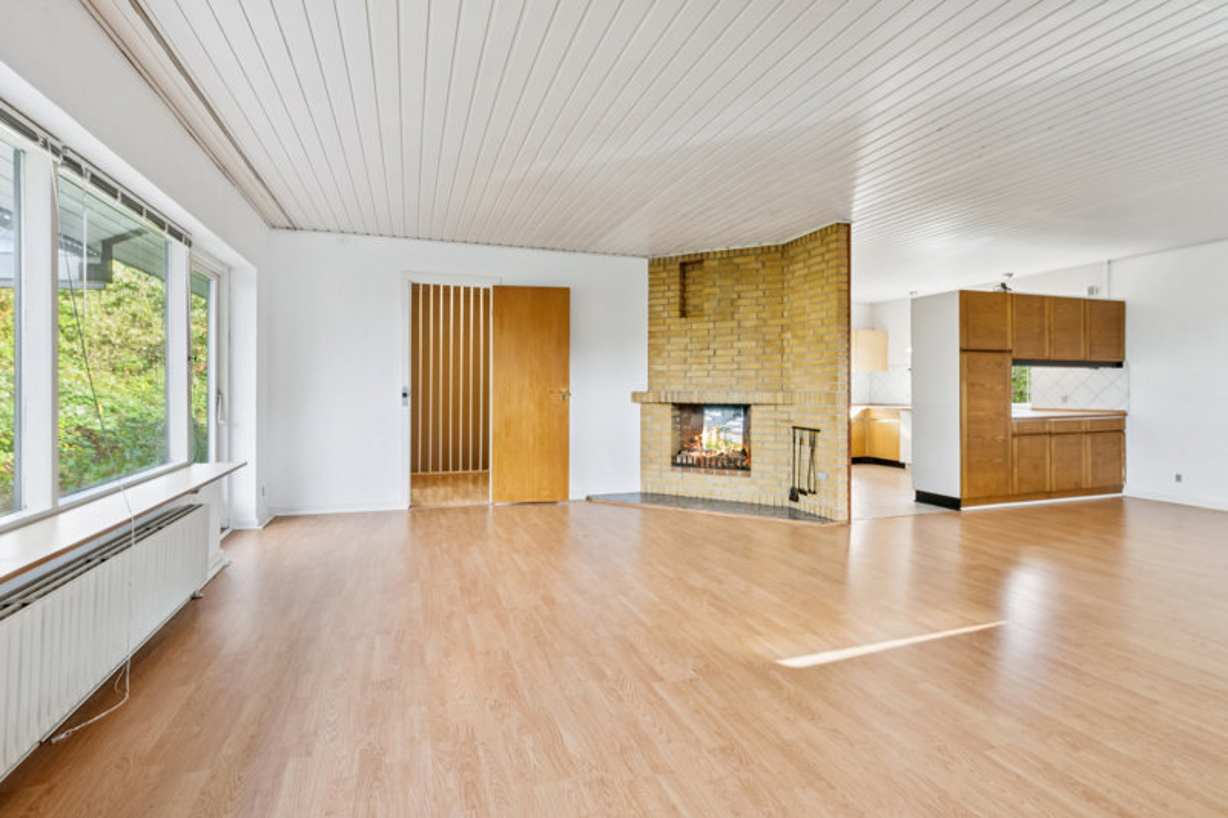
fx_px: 614
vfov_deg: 67.4
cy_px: 409
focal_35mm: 18
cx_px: 614
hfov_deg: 90.0
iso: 500
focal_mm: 18
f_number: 13
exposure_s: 1/25
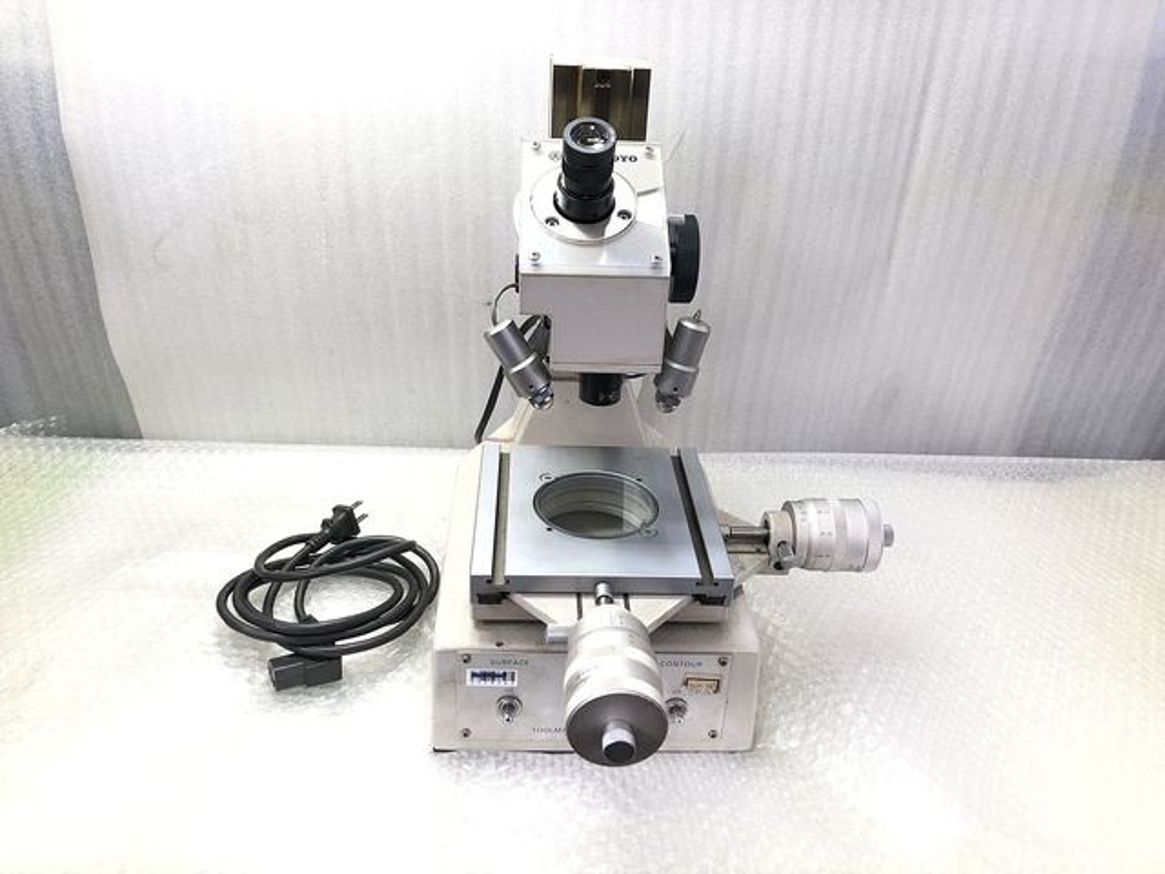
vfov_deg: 49.7
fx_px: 942
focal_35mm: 28
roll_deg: -1.5
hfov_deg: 63.4
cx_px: 582
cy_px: 437
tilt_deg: -27.6
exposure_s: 1/50
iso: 25
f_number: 1.8
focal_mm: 3.99
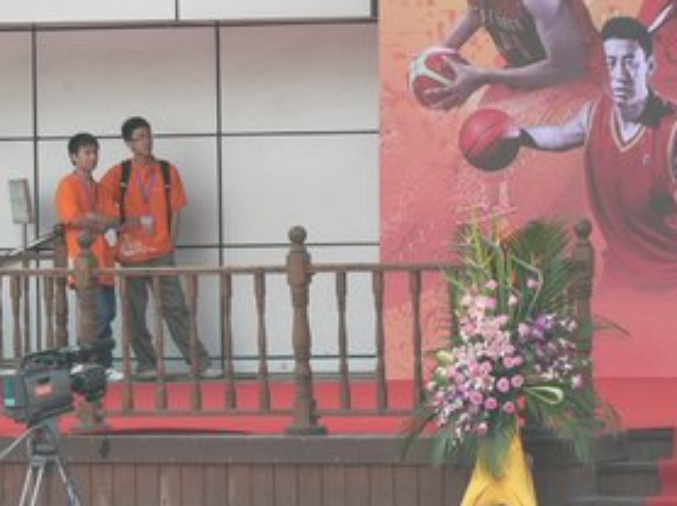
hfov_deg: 6.7
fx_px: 5764
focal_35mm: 295
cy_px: 297
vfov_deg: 5.0
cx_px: 244
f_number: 4
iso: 100
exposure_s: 1/160
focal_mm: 34.2
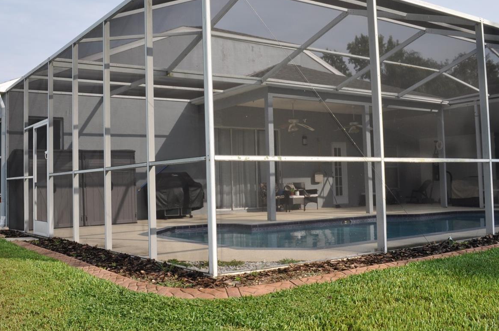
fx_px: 512
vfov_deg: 35.8
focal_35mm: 37
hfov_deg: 51.7
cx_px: 209
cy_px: 156
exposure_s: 1/160
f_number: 13
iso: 200
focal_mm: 18
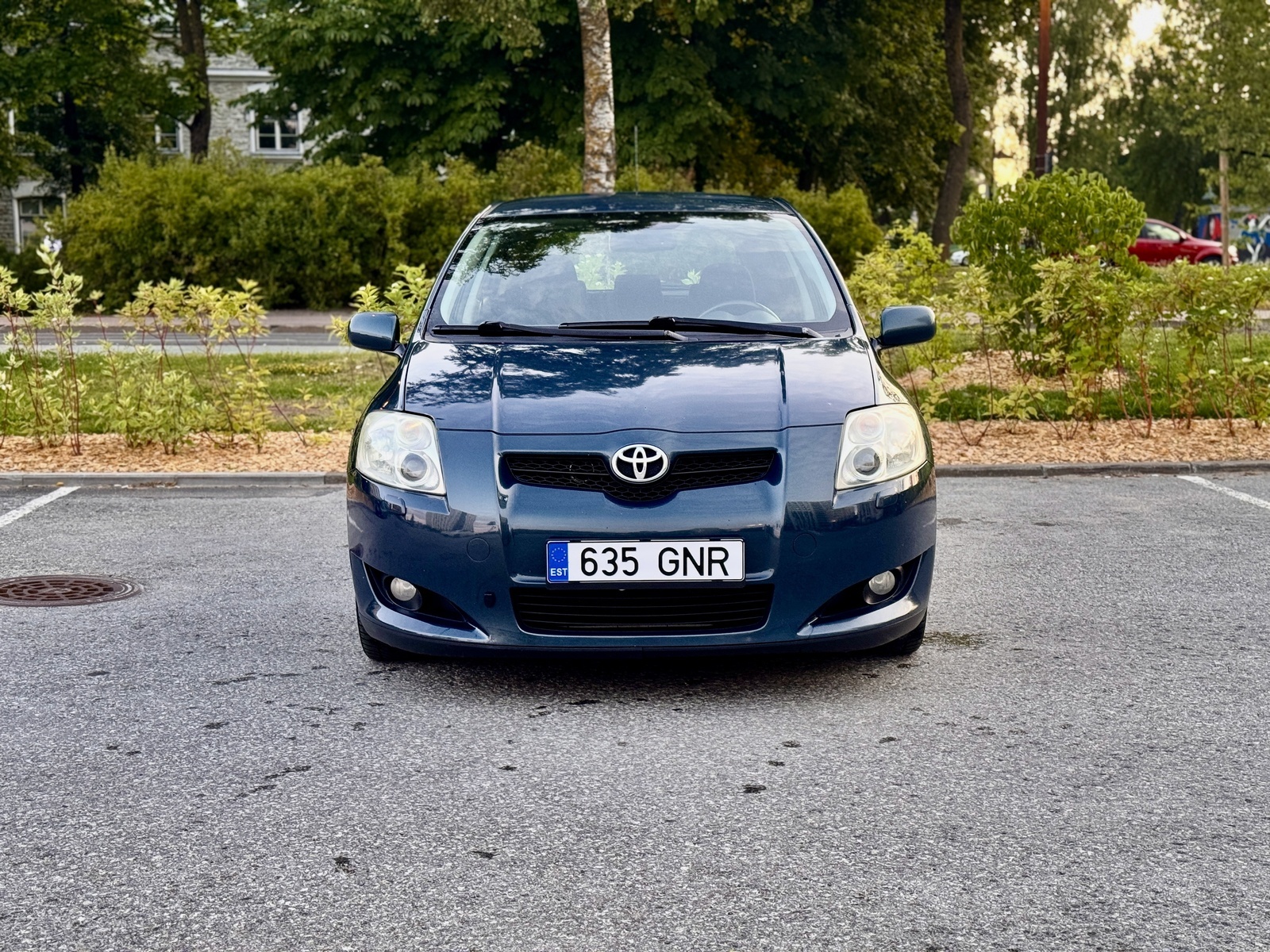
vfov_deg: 30.3
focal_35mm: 48
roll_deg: +0.3
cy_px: 476
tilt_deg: -6.7
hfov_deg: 39.7
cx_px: 635
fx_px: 1761
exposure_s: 1/60
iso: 200
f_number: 1.78
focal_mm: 6.76
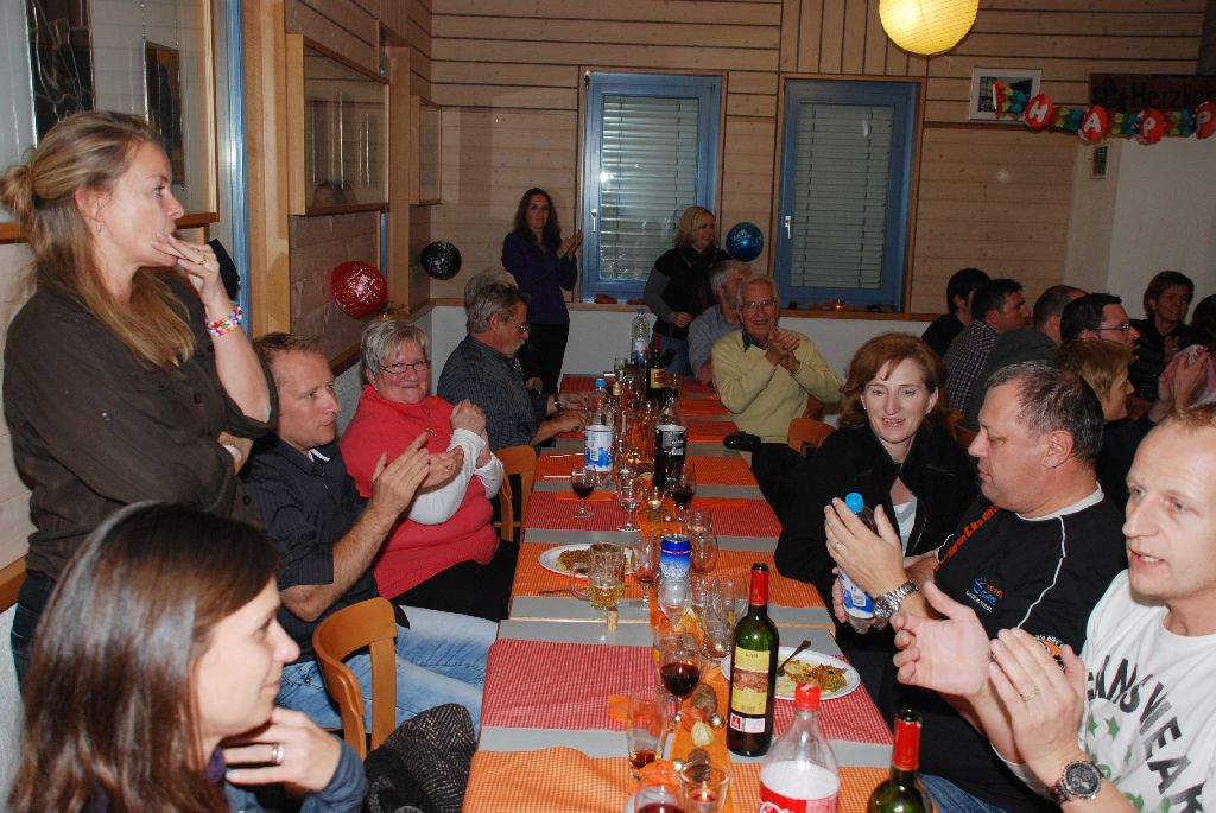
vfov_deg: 40.1
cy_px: 406
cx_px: 608
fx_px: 1116
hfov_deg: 57.2
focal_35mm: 33
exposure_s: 1/60
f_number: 4
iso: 200
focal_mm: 22
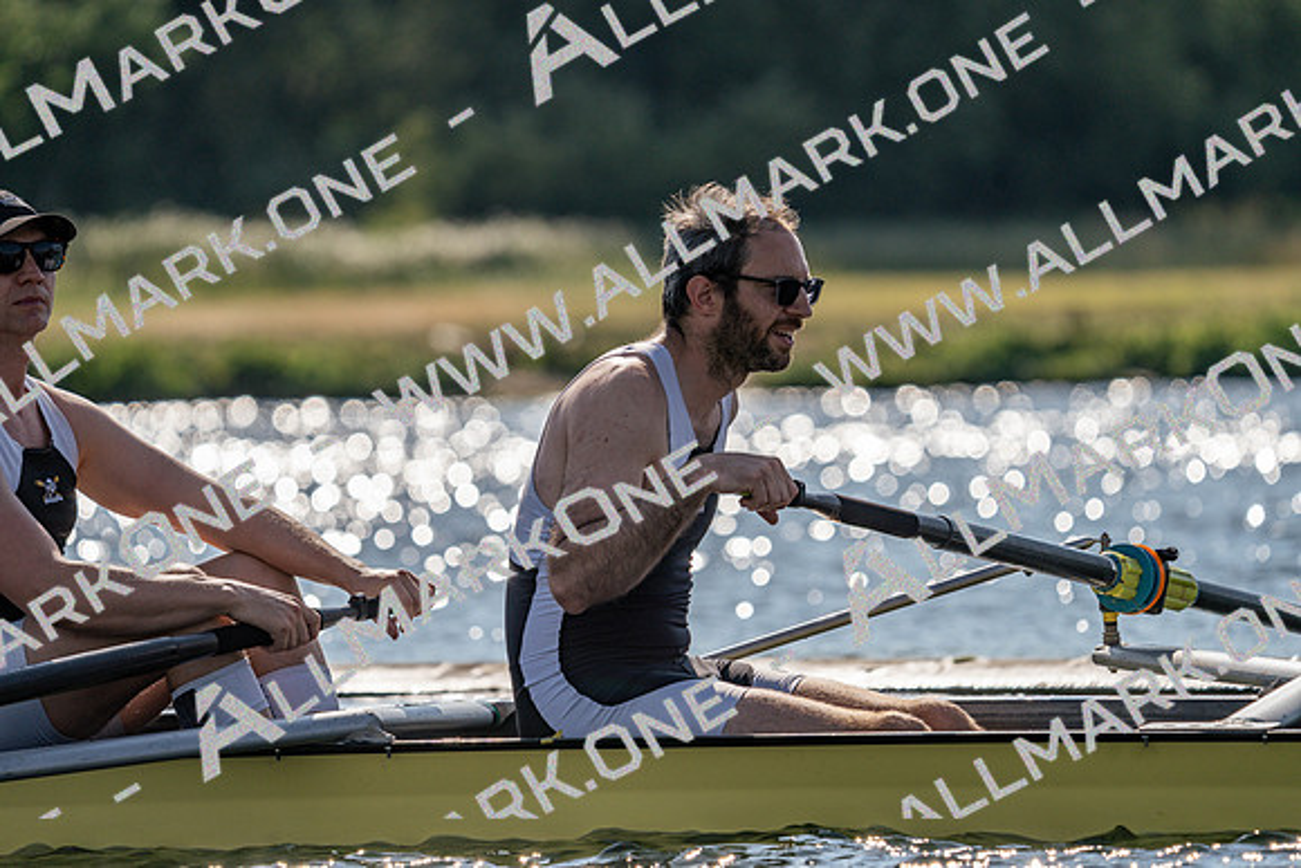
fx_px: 13591
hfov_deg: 5.5
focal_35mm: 376
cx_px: 650
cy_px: 434
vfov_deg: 3.7
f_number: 6.3
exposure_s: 1/1600
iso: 125
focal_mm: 376
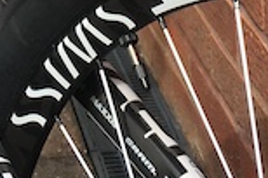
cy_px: -197
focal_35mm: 157
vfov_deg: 8.2
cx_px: -70
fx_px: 1166
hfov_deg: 12.7
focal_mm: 4.15
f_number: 2.2
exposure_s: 1/1425
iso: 25
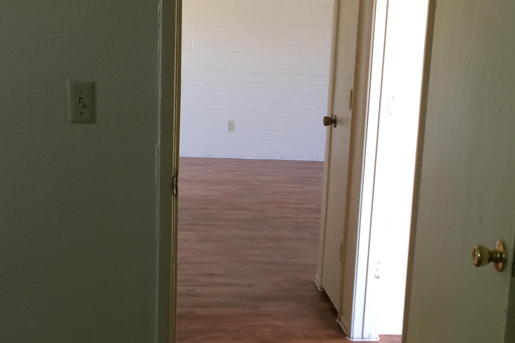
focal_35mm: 57
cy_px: 214
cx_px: 277
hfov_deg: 35.0
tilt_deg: -14.7
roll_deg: -2.3
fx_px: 815
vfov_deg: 23.7
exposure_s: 1/30
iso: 50
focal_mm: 4.15
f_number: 2.2
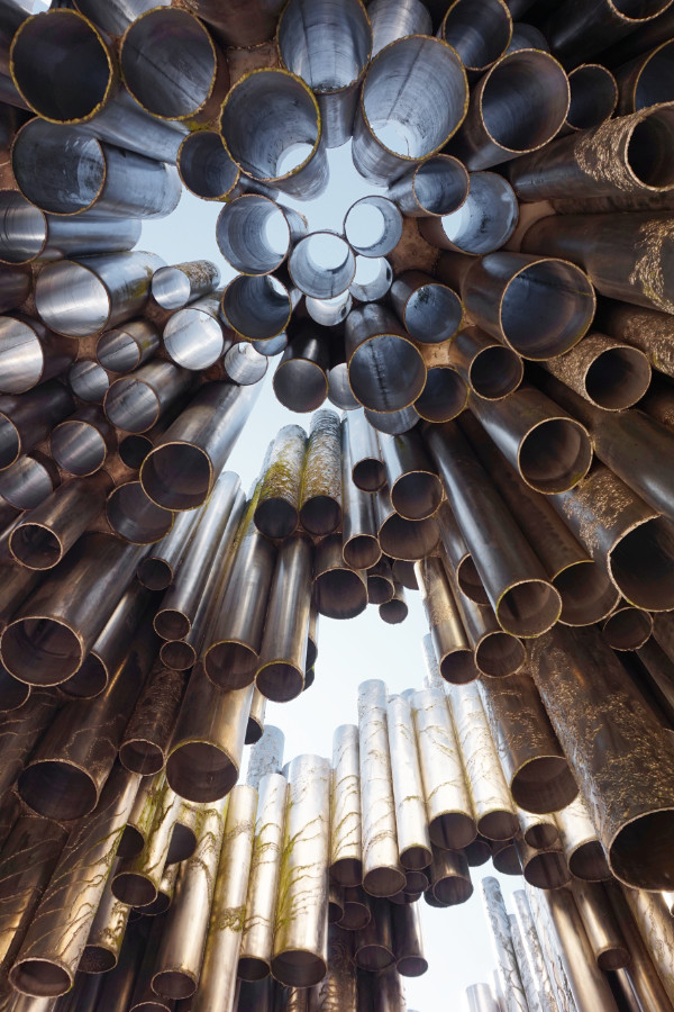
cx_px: 337
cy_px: 506
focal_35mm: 24
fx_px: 674
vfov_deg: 73.7
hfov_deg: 53.1
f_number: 7.1
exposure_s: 1/80
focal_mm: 16
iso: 100
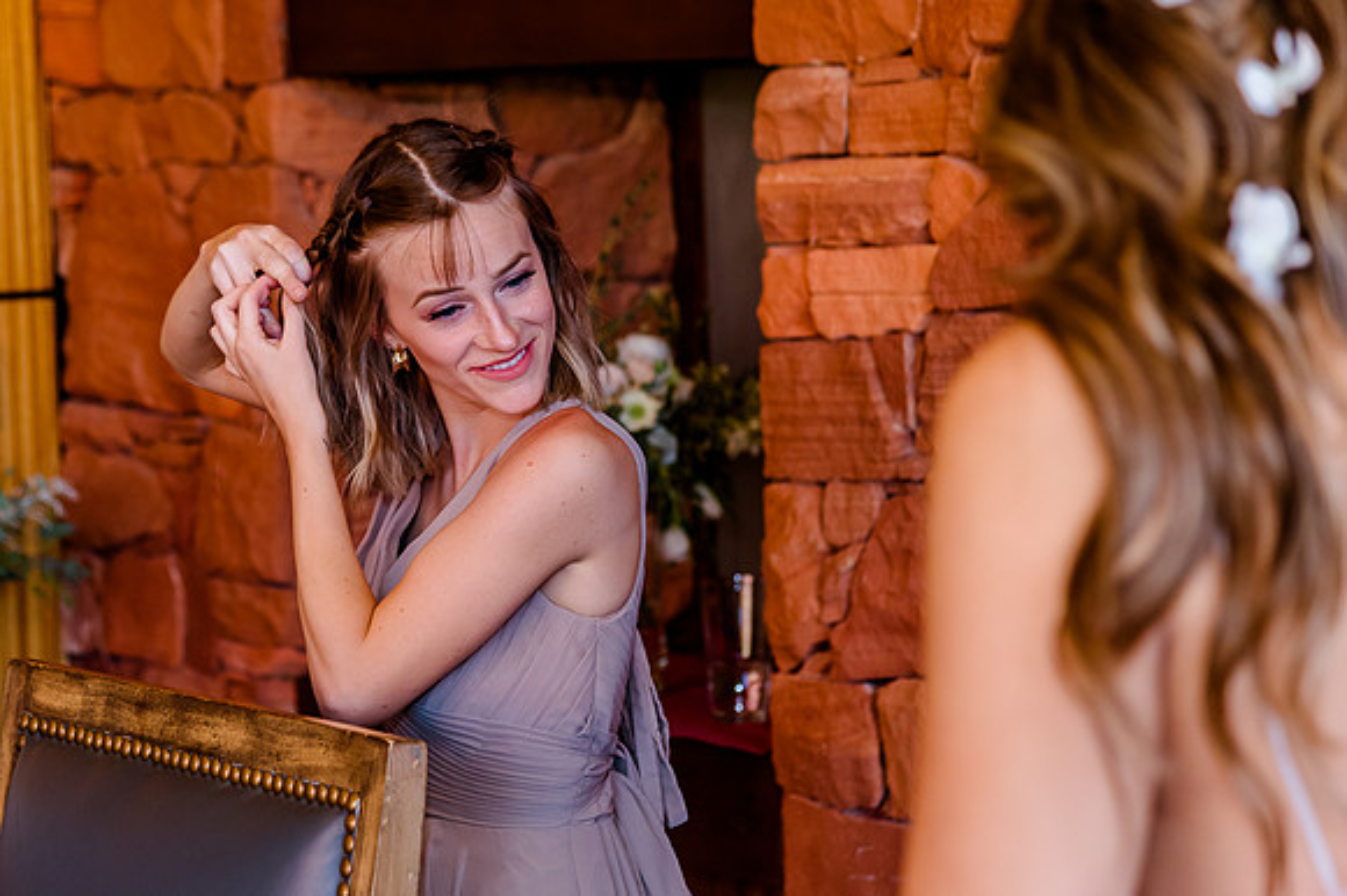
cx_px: 477
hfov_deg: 16.2
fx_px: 4733
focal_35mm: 127
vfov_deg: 10.8
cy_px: 455
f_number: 4.5
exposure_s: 1/200
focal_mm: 98
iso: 1600
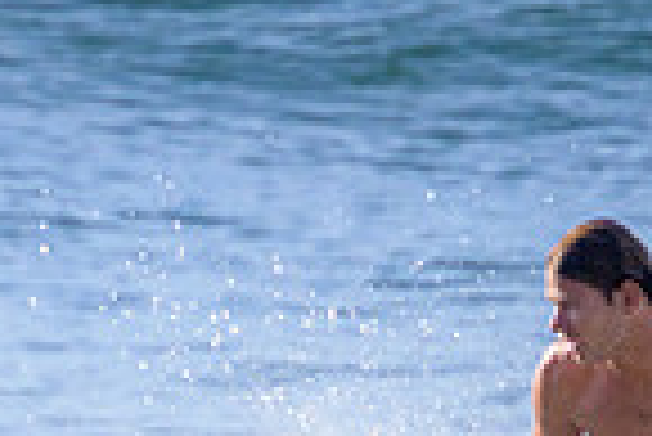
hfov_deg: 0.6
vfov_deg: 0.4
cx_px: 180
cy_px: 807
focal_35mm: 3199
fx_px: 57994
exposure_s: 1/2000
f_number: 11
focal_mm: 800
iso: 1250
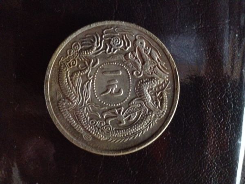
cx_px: 122
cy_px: 92
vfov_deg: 40.7
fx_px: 248
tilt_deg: -87.4
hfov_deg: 52.6
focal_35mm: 35
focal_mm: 4.28
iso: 800
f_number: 2.4
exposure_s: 1/15
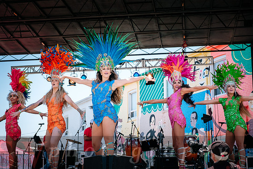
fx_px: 471
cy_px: 87
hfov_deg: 30.1
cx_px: 131
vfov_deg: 20.3
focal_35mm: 67
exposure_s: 1/1250
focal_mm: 41.4
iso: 200
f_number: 3.6
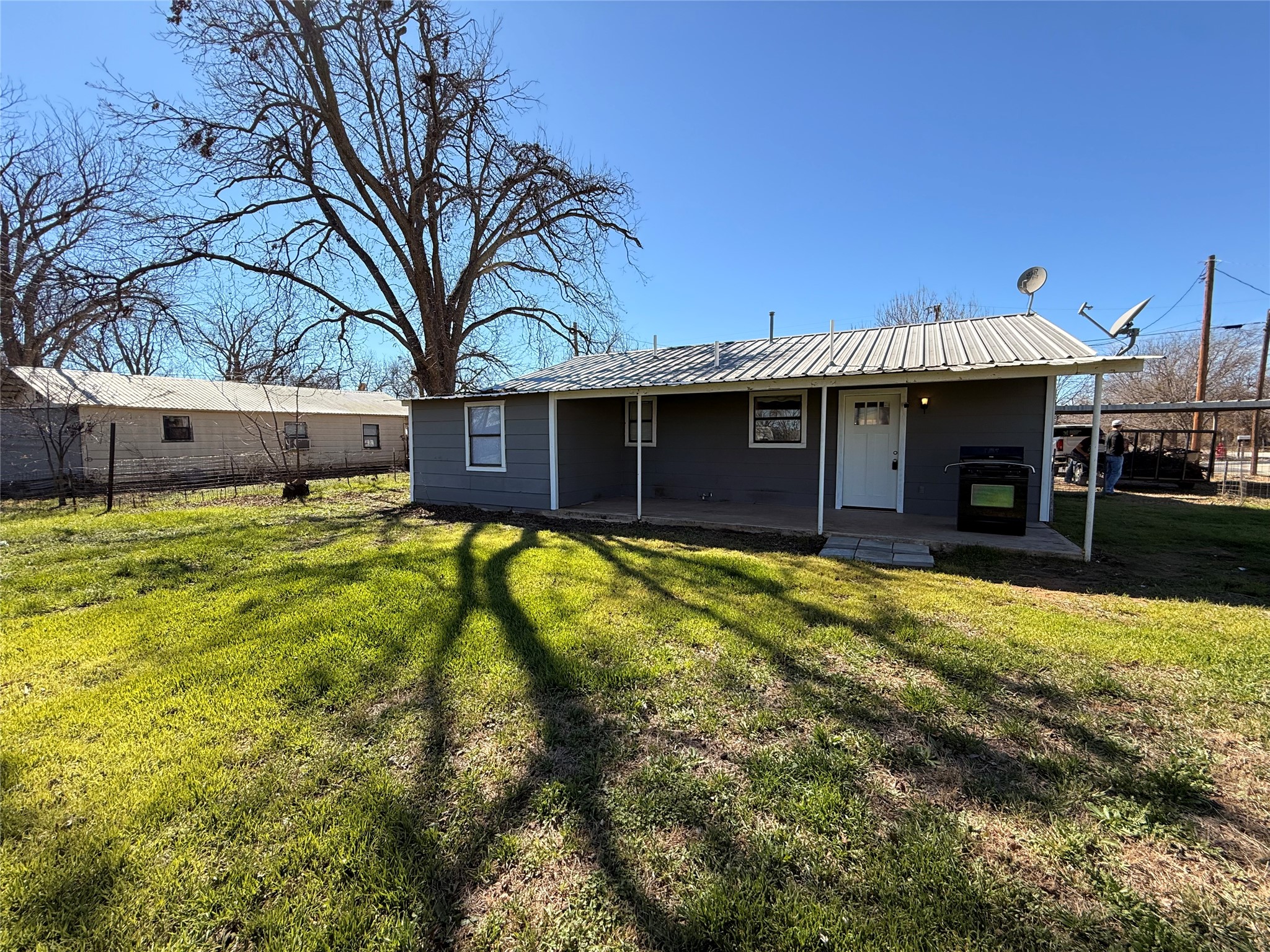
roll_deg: -0.6
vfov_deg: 85.7
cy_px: 476
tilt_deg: -3.8
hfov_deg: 102.1
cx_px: 635
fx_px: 514
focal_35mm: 14
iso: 50
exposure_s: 1/1001
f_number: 2.2
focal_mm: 2.22
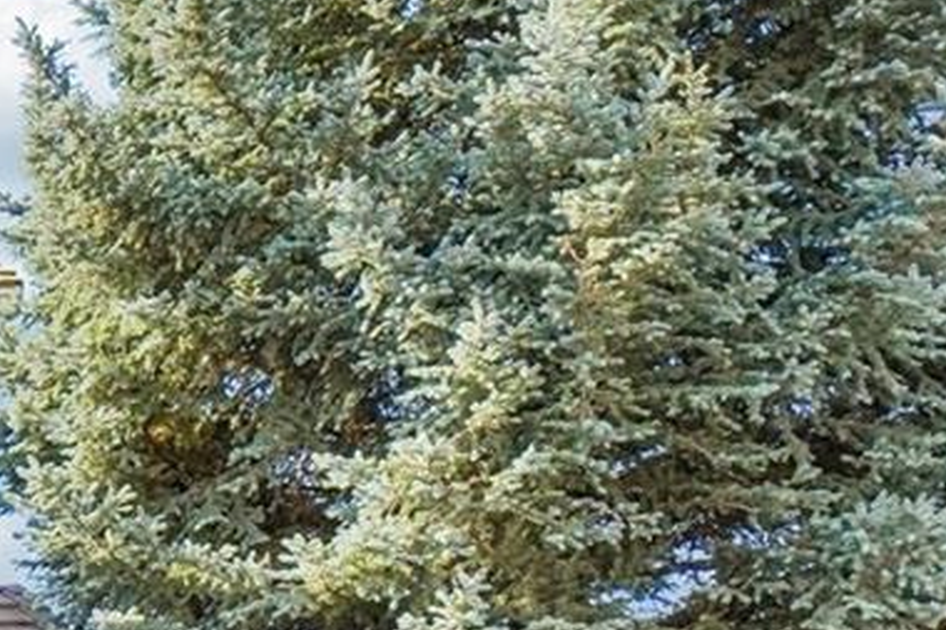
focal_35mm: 101
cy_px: 777
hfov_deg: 16.1
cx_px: -901
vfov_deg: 13.2
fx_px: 2653
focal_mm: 16
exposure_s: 1/200
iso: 400
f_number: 9
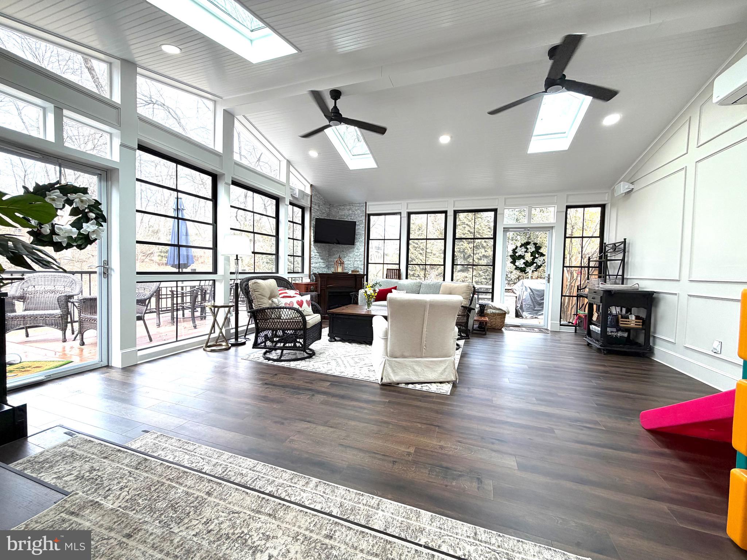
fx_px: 302
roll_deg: -0.4
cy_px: 280
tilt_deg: +0.7
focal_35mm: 14
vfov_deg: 85.7
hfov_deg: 102.1
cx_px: 374
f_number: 2.2
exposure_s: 1/120
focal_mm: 2.22
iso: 64
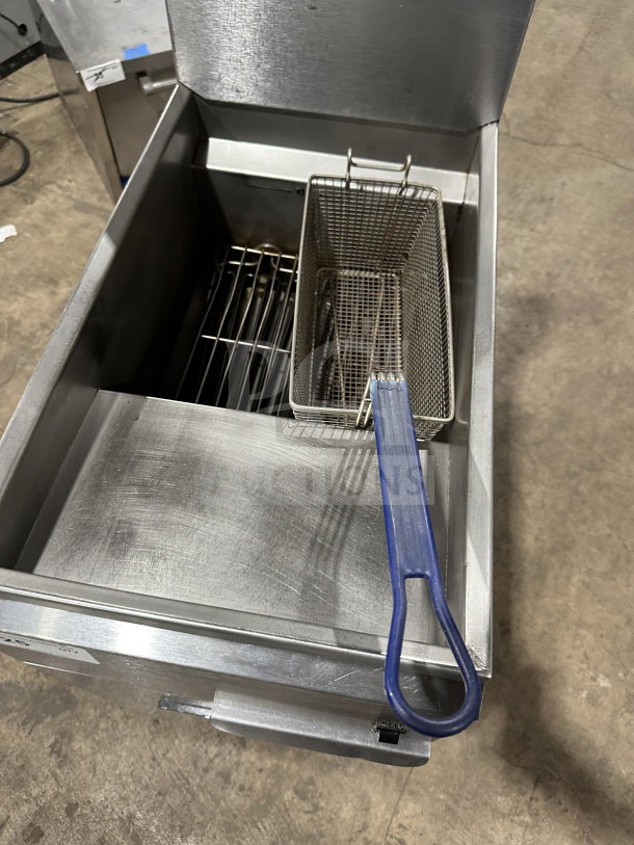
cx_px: 317
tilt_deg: -57.4
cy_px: 422
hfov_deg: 56.8
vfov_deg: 71.6
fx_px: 586
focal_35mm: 24
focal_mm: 6.86
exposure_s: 1/60
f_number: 1.78
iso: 320
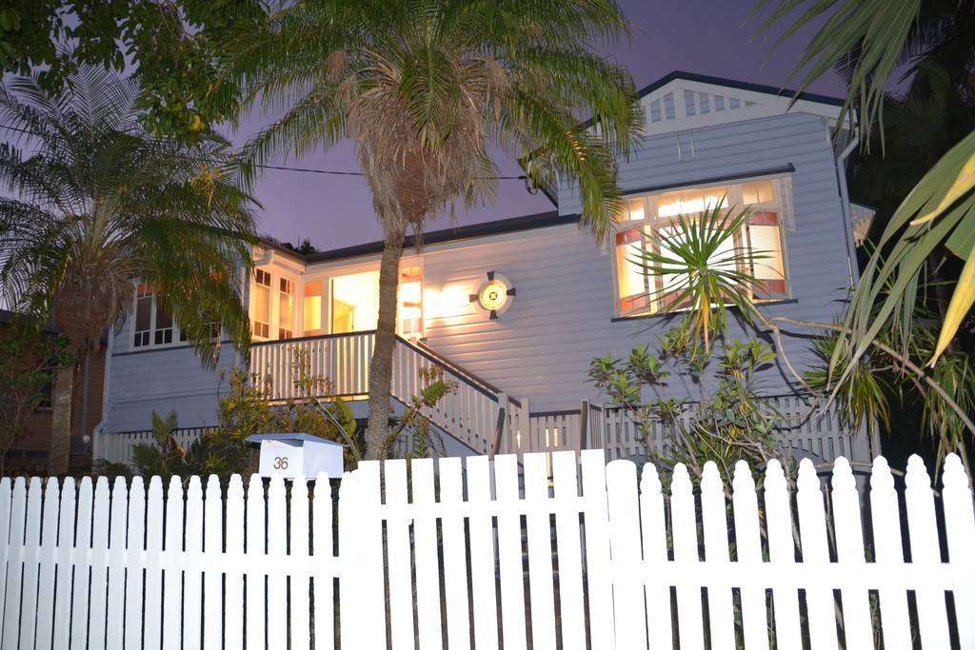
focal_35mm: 27
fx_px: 731
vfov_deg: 47.9
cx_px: 488
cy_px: 325
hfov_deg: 67.4
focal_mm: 18
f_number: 3.5
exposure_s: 1/4
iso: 800
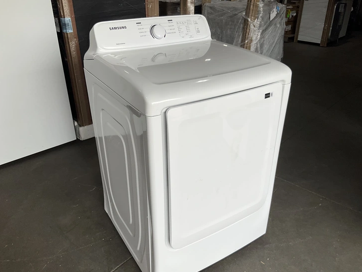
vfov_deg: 46.8
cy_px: 140
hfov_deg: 60.0
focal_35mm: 30
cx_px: 183
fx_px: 314
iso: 25
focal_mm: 3
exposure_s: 1/422
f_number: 1.8
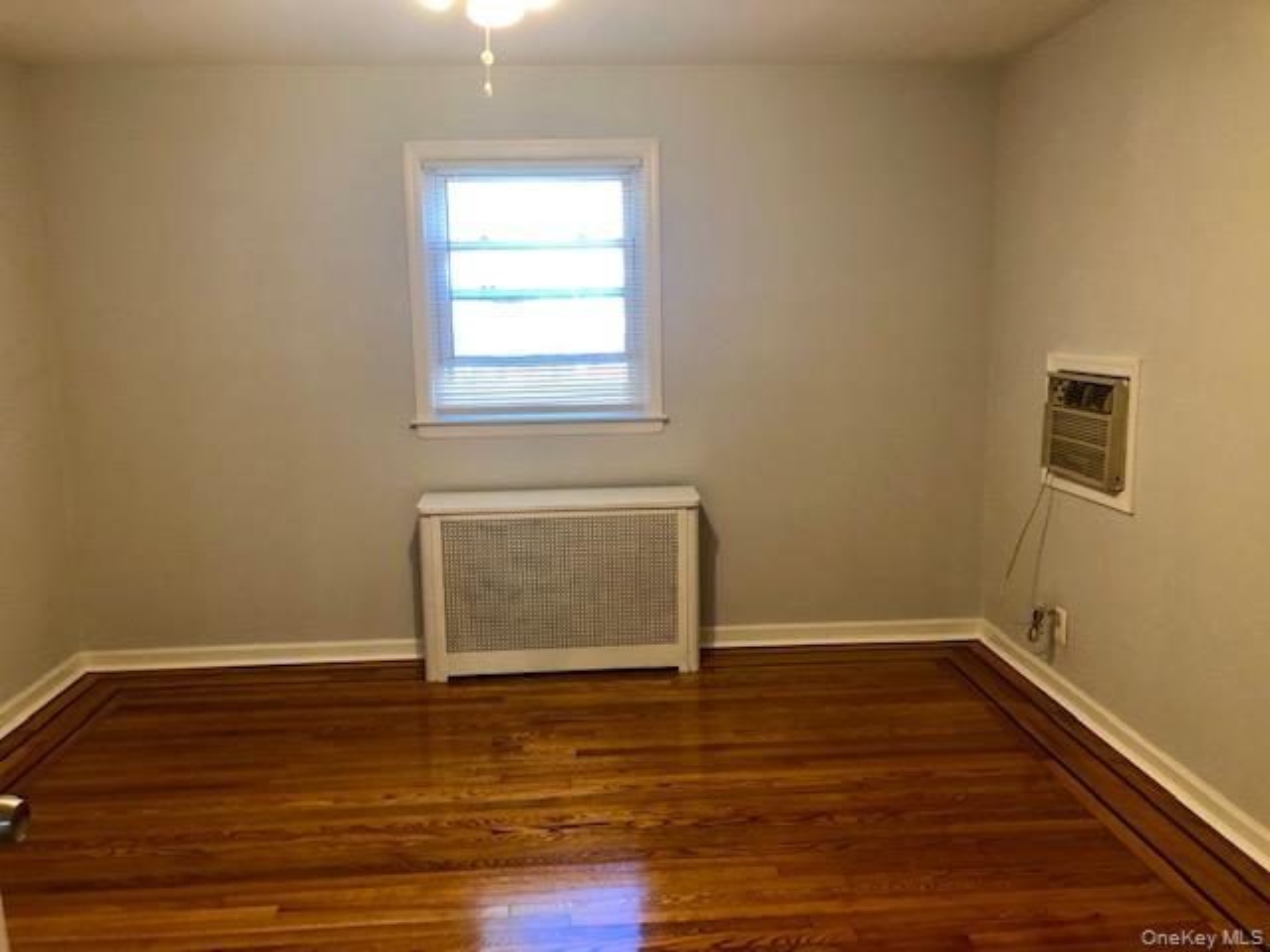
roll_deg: +0.6
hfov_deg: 63.4
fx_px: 1027
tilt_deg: -7.6
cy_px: 476
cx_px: 635
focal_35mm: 28
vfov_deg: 49.7
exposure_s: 1/17
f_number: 1.8
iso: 40
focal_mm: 3.99
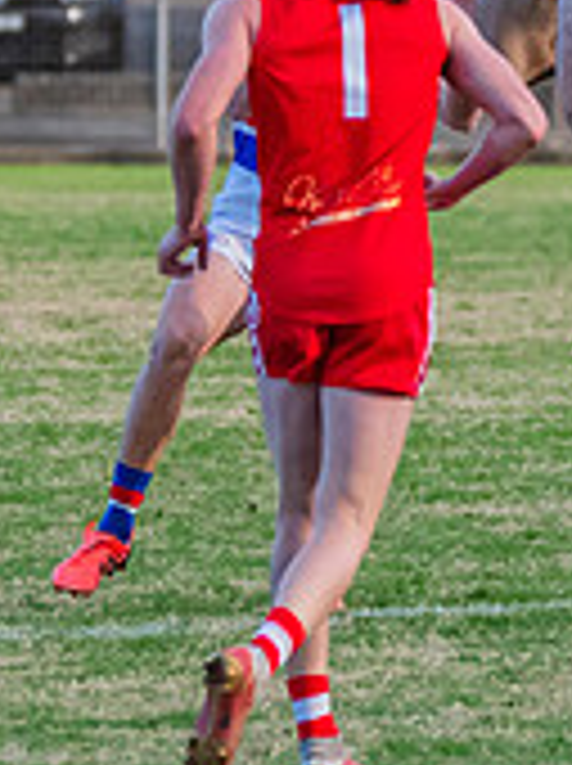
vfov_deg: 1.7
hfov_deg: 1.3
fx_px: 25776
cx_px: 676
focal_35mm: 1167
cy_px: 101
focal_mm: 250
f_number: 5.6
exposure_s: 1/1600
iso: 2000
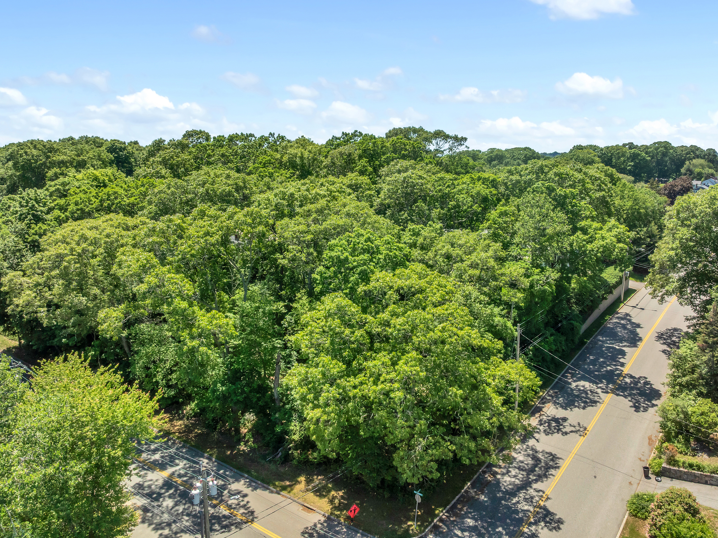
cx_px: 382
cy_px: 258
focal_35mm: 27
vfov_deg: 51.3
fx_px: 560
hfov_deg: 65.3
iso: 200
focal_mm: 12.29
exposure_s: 1/60
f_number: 9
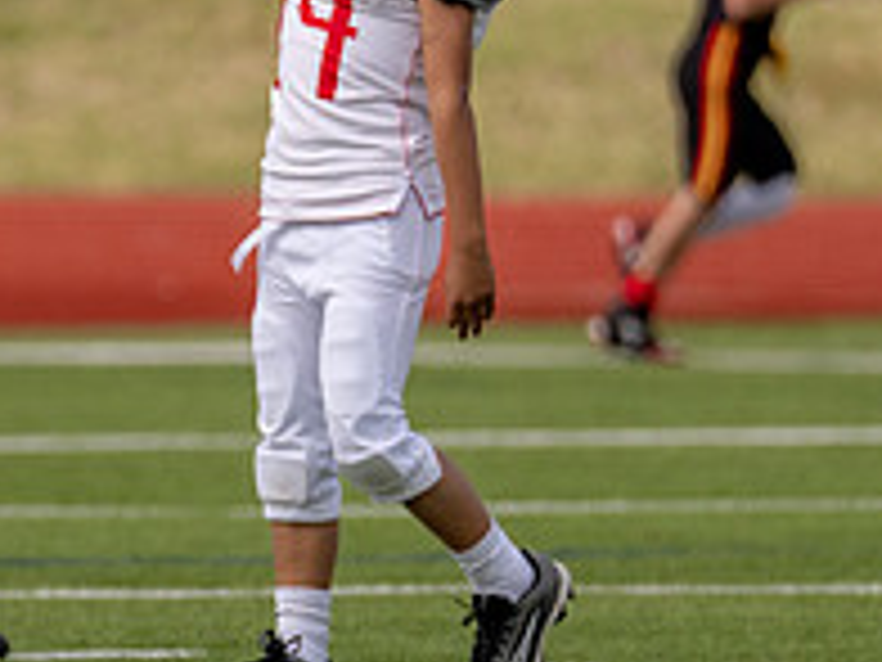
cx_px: -560
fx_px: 27977
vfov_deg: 1.4
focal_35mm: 1098
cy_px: 256
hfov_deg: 1.8
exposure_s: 1/4000
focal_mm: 200
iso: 160
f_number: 2.8
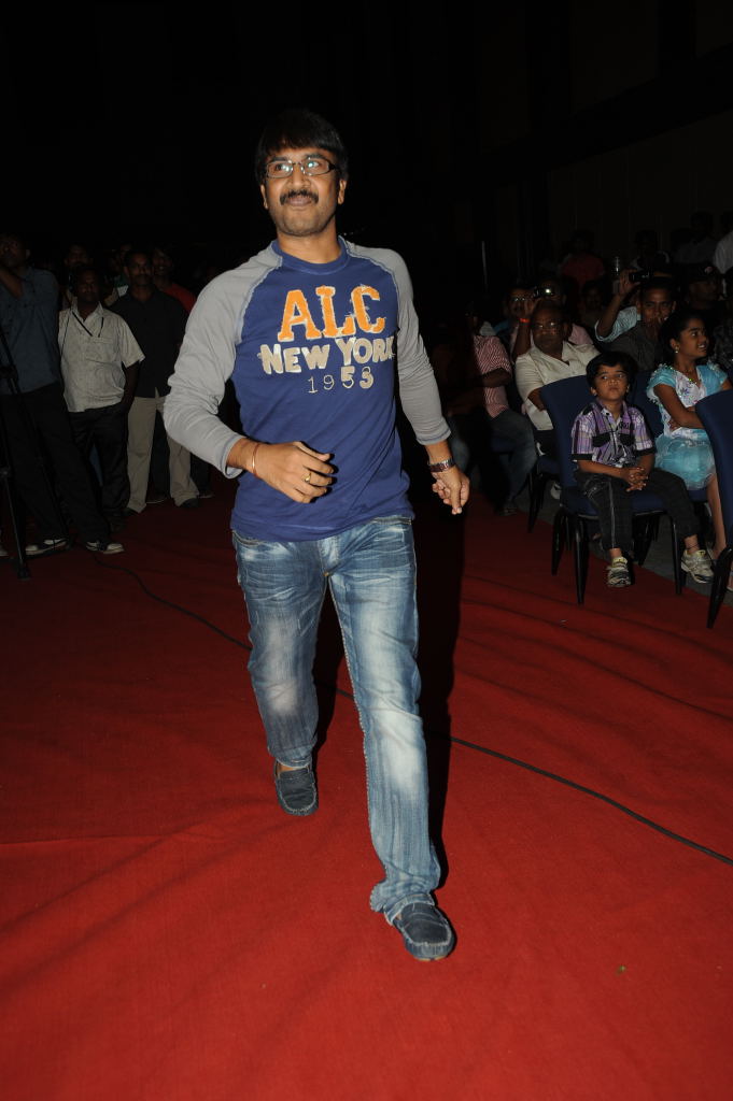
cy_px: 550
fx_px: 1224
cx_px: 366
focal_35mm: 40
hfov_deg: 33.3
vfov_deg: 48.5
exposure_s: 1/125
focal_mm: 40
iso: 320
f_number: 7.1
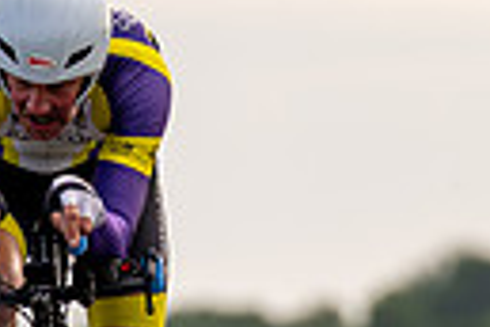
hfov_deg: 1.7
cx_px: 56
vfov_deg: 1.2
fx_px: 16210
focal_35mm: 1191
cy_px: 253
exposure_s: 1/800
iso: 100
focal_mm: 200
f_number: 3.5
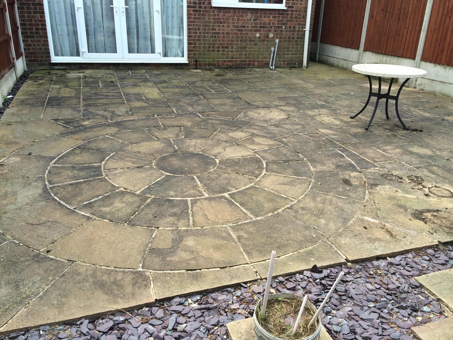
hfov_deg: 60.0
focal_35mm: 30
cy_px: 170
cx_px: 234
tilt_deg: -21.8
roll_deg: -1.5
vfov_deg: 46.8
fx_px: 393
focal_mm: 4.15
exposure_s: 1/446
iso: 32
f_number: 2.2
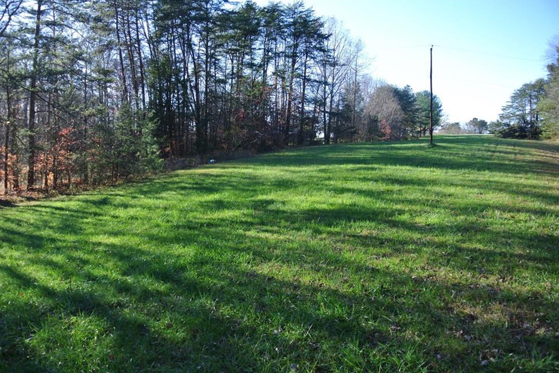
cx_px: 270
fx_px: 435
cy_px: 191
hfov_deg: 65.5
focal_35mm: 28
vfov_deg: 46.4
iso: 100
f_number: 4
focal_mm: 10
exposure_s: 1/200
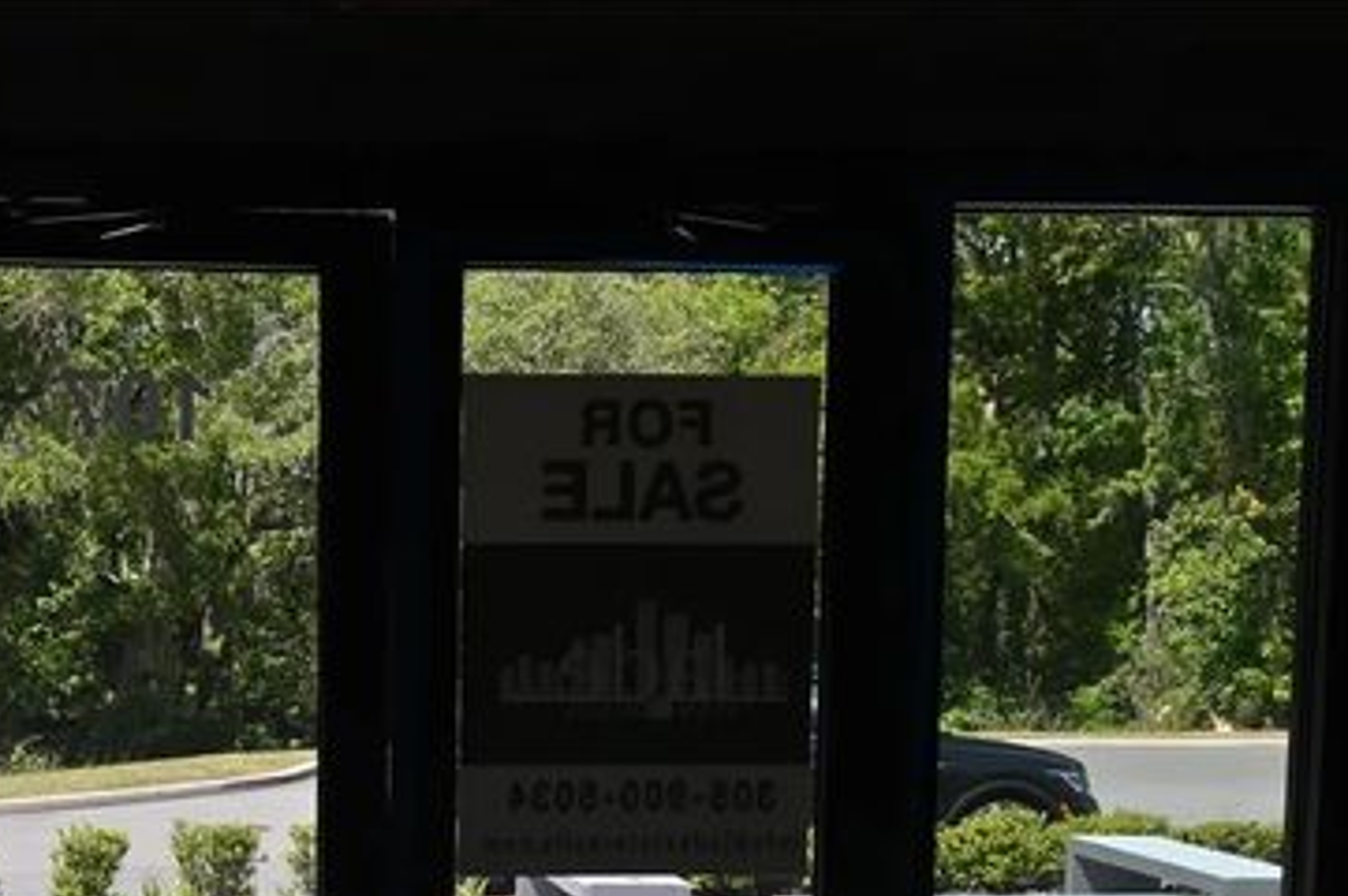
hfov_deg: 34.8
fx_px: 2091
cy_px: 788
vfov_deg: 23.6
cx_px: 310
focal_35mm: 56
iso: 100
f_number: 6.3
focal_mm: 21
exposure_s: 1/320
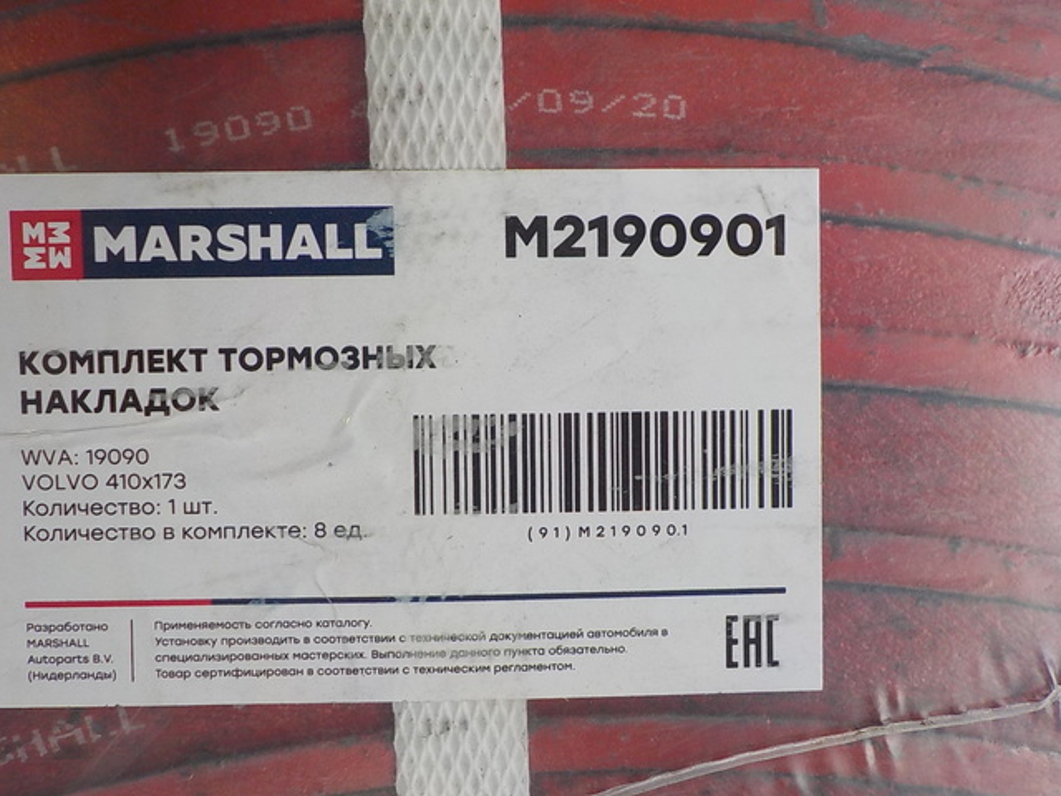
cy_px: 398
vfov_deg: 46.8
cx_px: 530
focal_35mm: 30
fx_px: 920
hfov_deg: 60.0
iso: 125
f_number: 3.3
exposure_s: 1/160
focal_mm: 4.1
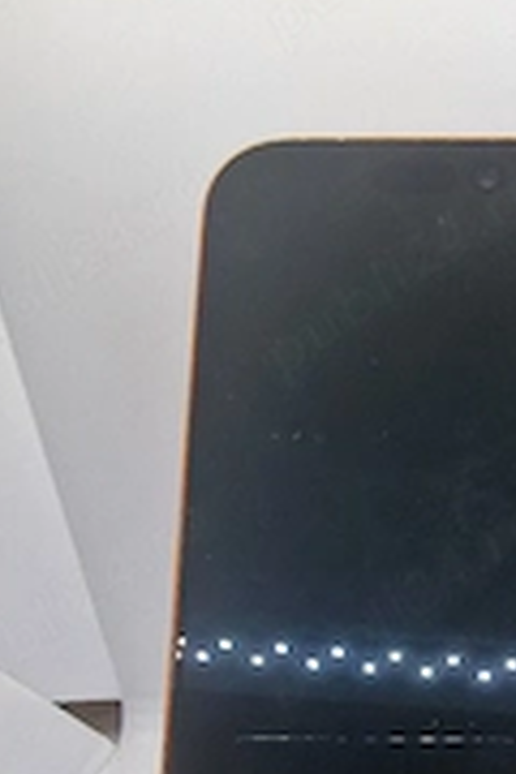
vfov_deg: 55.8
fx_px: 645
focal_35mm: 30
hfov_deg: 39.5
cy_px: 658
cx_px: 490
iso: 50
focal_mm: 2.2
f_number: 2.2
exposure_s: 1/167
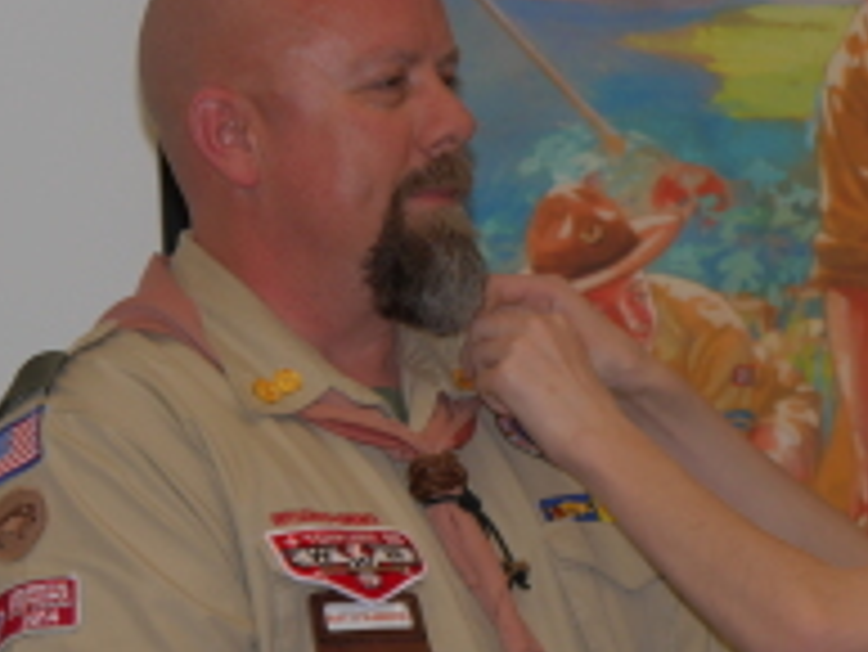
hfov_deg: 8.3
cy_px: 474
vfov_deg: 6.2
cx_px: 654
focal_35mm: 238
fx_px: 5972
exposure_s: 1/60
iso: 200
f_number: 5.1
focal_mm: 55
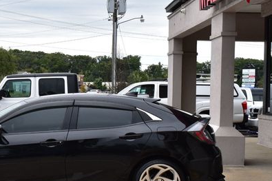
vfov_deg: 18.6
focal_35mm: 73
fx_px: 551
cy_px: 101
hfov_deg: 27.3
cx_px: 64
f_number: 11
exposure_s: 1/400
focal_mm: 30
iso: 400
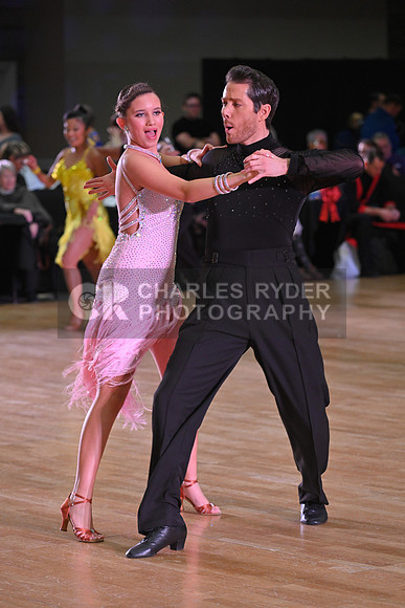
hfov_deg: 10.2
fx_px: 2277
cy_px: 304
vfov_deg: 15.2
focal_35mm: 135
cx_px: 202
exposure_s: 1/320
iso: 2000
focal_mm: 135
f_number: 5
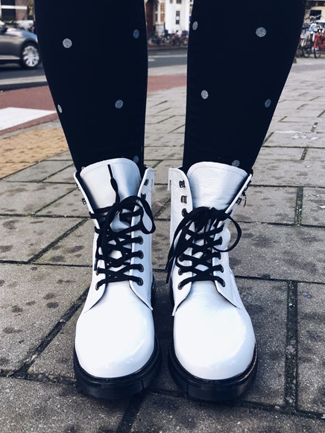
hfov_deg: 38.7
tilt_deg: -22.6
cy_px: 220
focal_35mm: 37
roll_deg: +1.0
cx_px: 159
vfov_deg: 50.1
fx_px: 463
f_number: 1.8
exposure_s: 1/100
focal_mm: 3.99
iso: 25
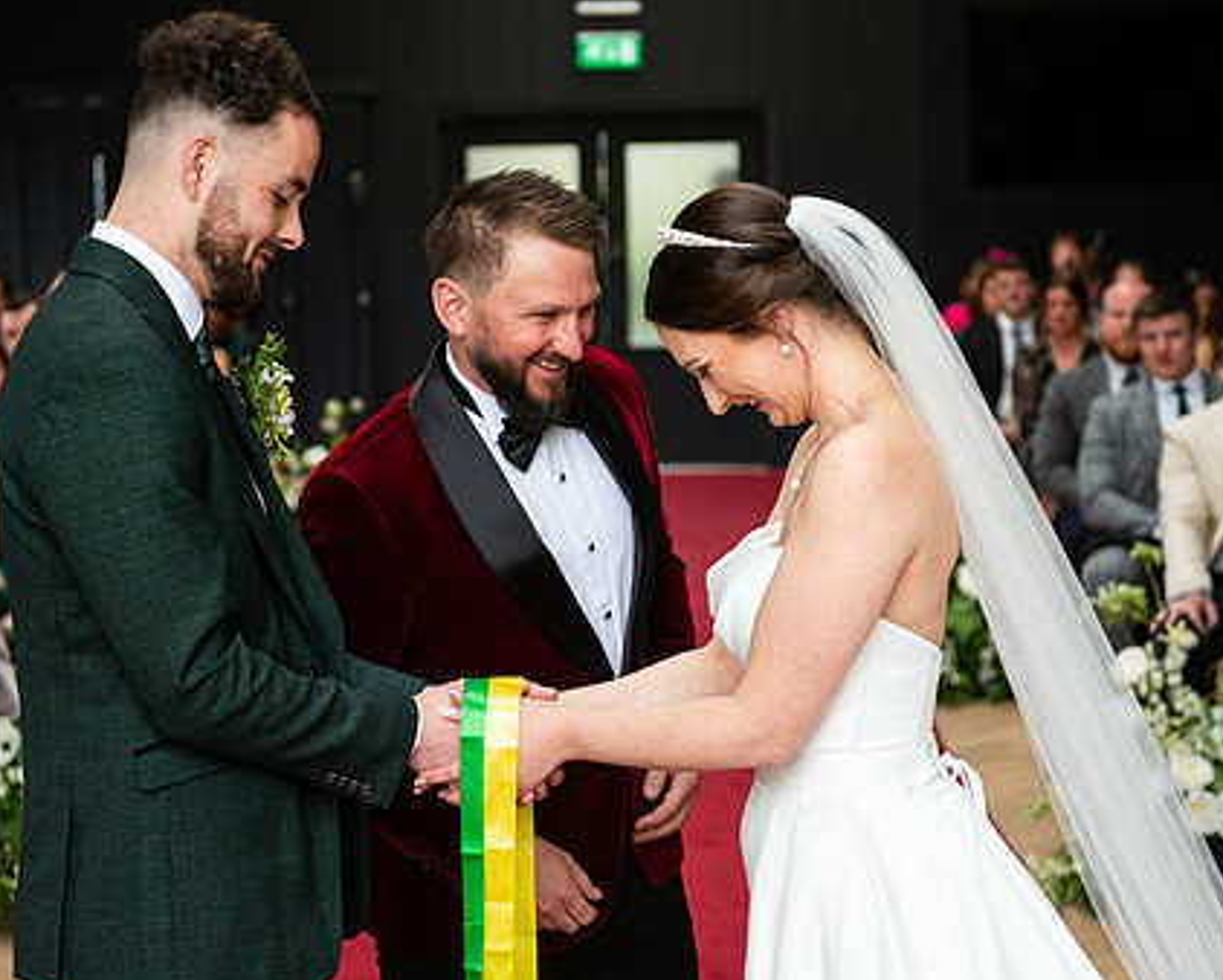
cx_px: 548
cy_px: 442
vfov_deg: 19.2
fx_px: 2897
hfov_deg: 23.8
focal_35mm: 80
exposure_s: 1/200
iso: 400
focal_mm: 62
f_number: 3.5
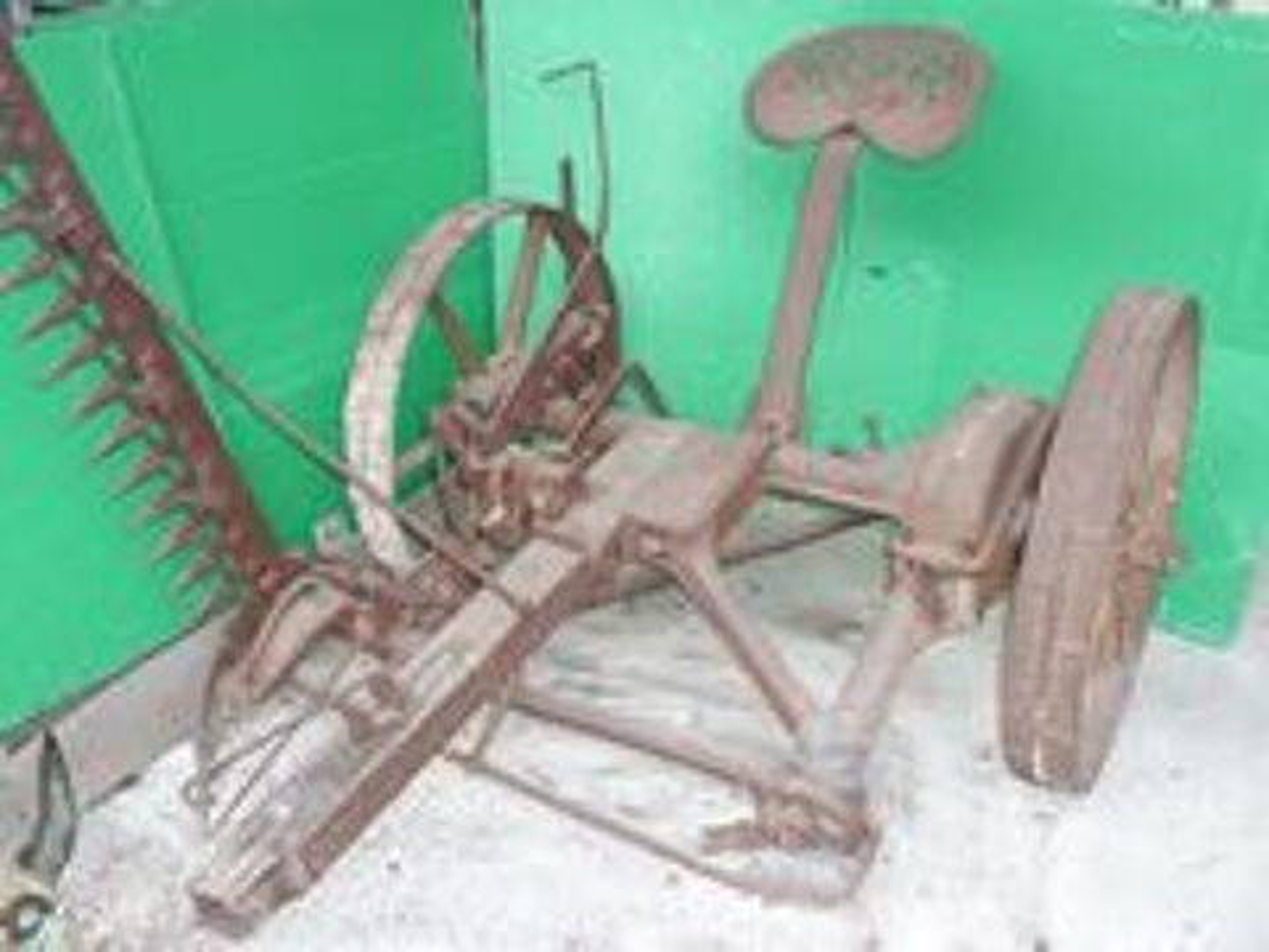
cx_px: 634
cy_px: 476
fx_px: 1283
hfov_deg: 52.6
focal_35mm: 35
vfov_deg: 40.7
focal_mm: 5.7
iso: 320
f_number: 3.5
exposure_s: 1/30
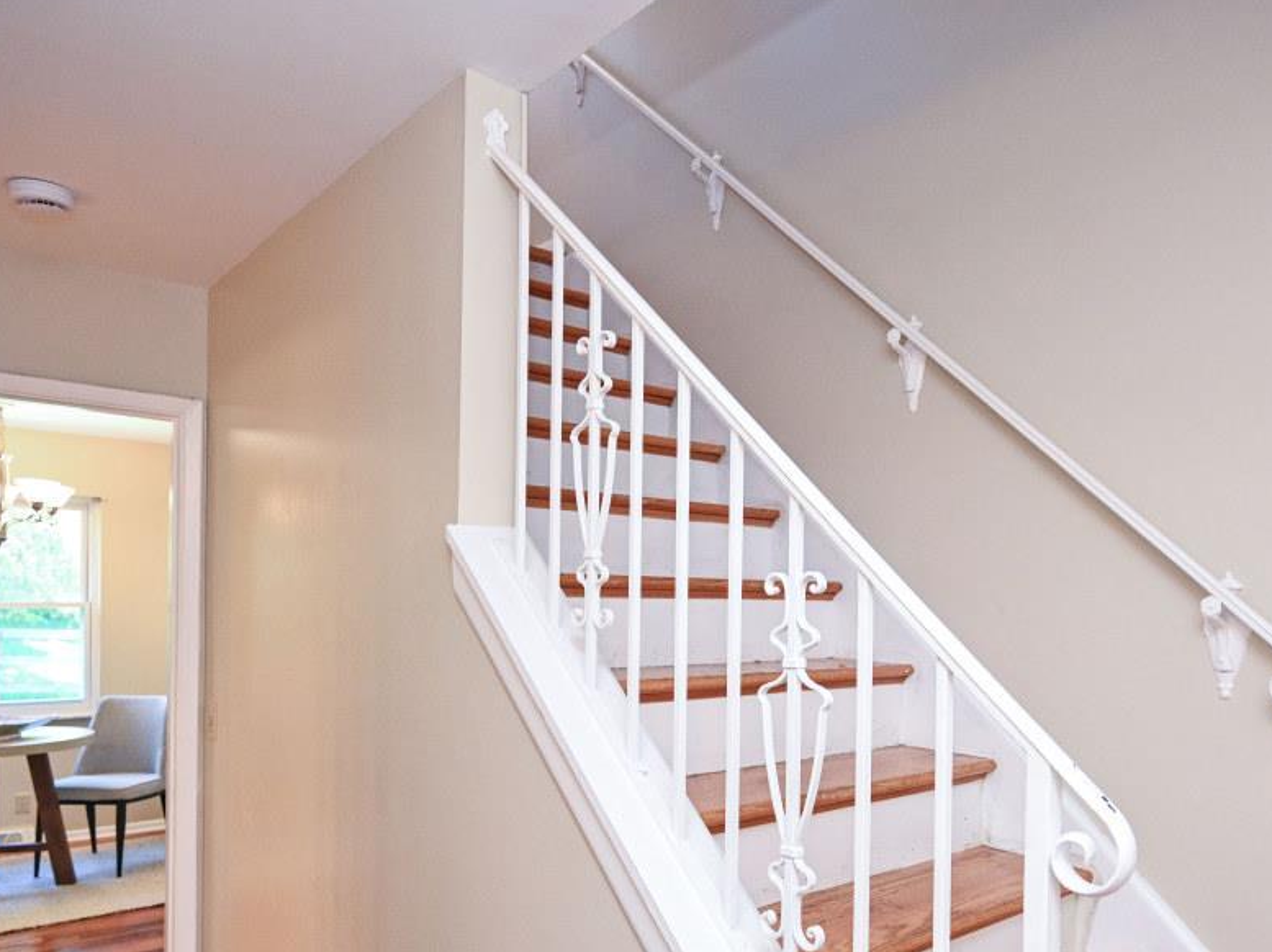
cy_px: 622
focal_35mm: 26
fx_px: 955
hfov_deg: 66.7
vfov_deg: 52.2
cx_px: 765
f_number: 4
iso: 1100
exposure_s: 1/60
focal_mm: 14
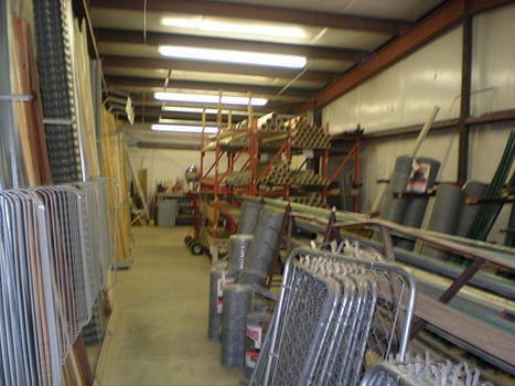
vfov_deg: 37.7
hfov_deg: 49.0
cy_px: 193
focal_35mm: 38
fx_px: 565
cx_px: 258
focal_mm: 6.3
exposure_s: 1/30
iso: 216
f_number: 3.1
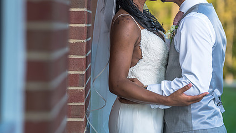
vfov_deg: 5.1
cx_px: 107
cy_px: 40
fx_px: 1496
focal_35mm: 239
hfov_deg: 9.0
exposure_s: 1/250
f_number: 4
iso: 100
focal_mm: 167
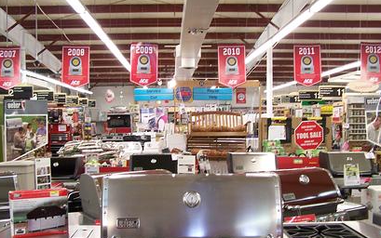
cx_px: 179
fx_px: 478
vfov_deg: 27.9
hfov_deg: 43.5
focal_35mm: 46
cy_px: 145
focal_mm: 6.3
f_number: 2.8
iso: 140
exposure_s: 1/30
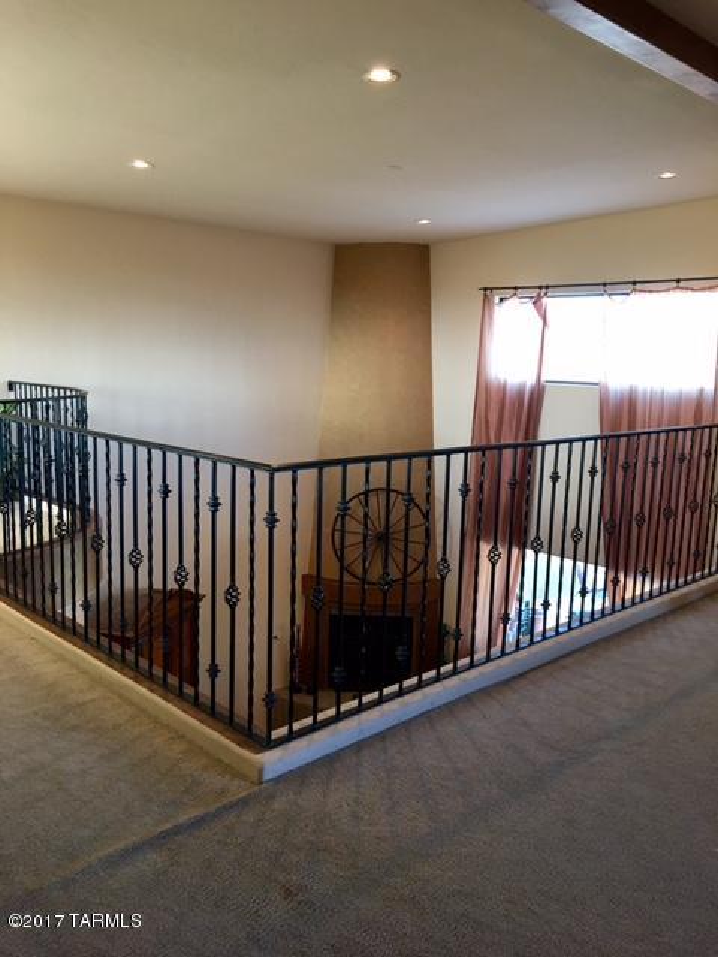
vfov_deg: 61.7
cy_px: 478
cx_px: 359
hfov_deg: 48.2
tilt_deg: -7.4
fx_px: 802
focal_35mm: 29
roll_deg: -1.3
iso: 100
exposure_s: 1/30
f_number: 2.2
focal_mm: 4.15
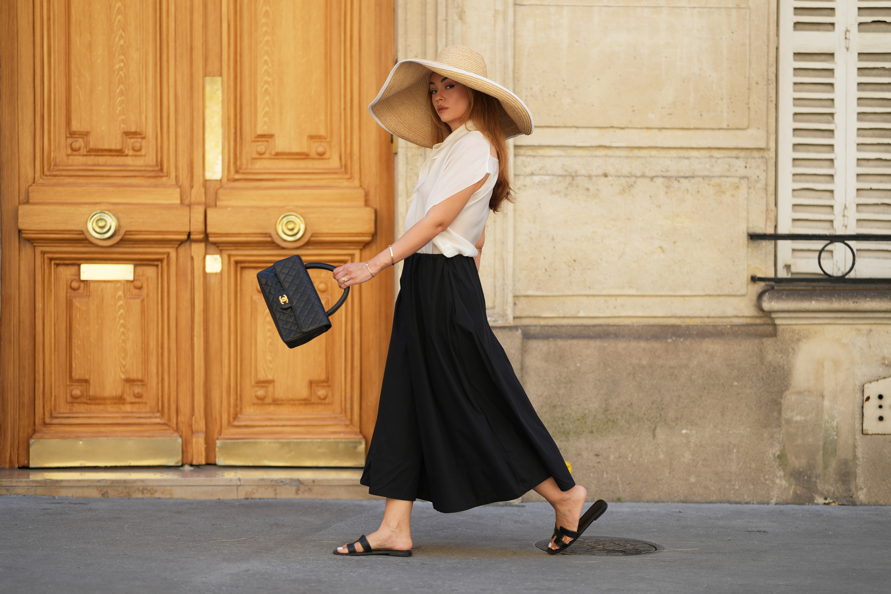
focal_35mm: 85
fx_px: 2104
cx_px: 446
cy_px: 297
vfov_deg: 16.1
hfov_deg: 23.9
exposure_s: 1/1600
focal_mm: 85
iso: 100
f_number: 1.4
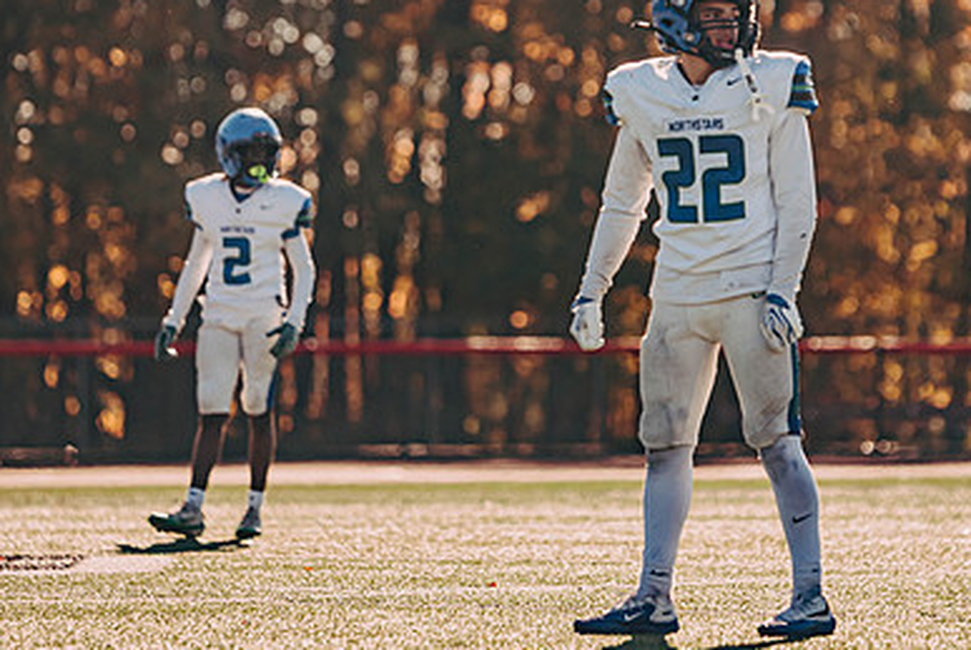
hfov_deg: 5.4
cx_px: 565
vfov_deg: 3.6
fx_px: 10234
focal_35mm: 379
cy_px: 133
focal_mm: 200
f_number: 3.2
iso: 250
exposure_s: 1/3200
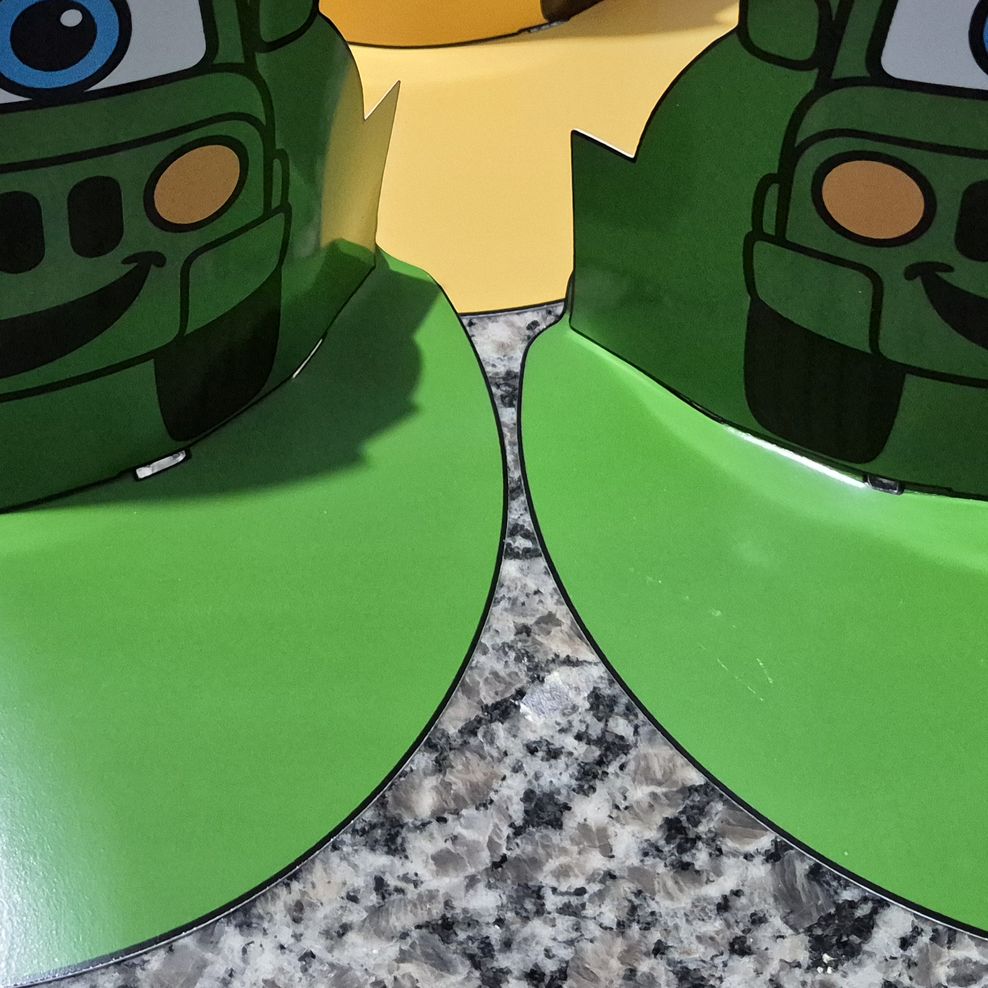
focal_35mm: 54
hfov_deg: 31.5
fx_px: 1744
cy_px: 128
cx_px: 362
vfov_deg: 30.5
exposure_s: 1/120
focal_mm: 5.4
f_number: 1.8
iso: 1600
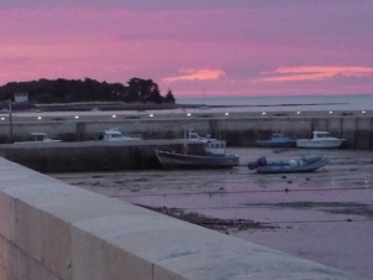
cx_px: -155
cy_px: 26
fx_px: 1466
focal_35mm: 136
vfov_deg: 10.8
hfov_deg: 13.8
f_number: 4.3
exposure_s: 1/30
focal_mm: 7
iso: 400
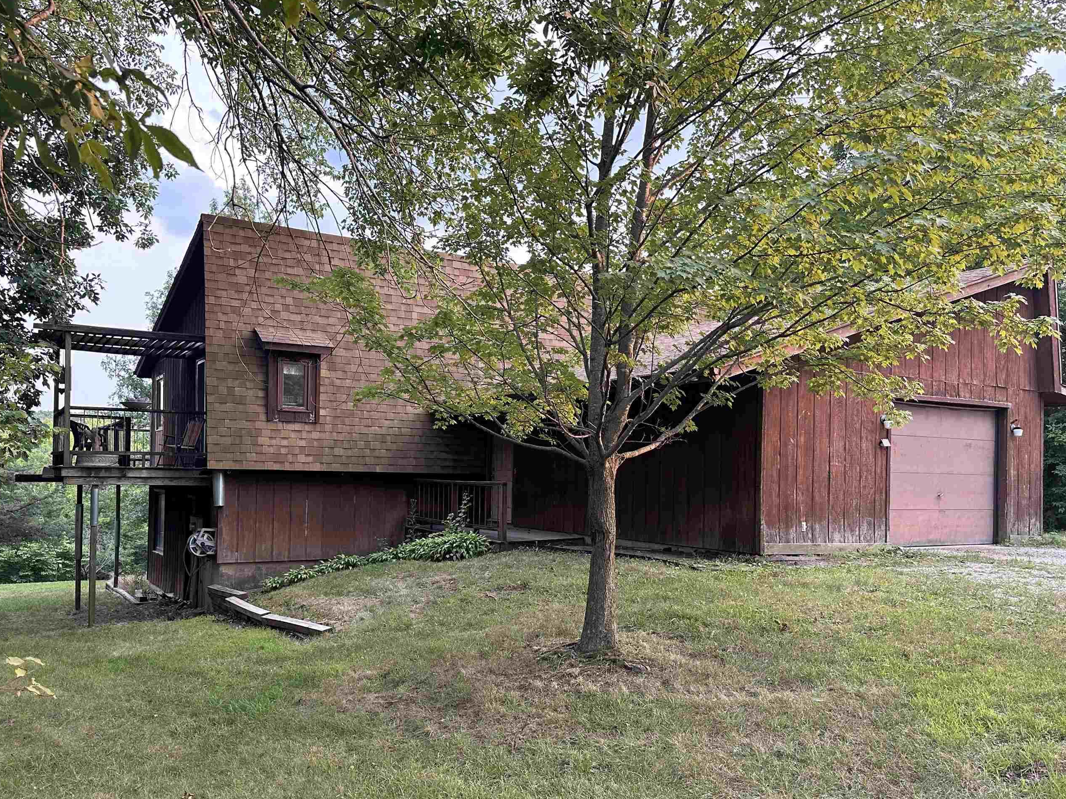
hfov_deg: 61.5
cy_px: 464
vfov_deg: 48.0
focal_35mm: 29
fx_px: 893
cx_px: 484
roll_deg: -1.4
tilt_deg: +0.9
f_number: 1.78
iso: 160
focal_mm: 6.86
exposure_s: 1/121
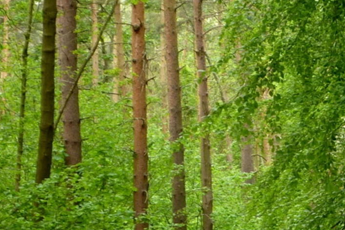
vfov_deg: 6.7
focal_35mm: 206
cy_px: 208
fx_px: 1974
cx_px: 352
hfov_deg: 9.9
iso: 160
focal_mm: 11
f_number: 4.1
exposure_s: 1/40
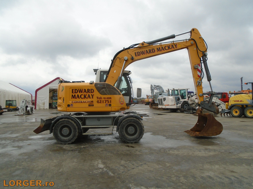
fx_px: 190
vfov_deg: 53.1
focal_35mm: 26
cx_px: 126
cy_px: 94
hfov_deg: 67.3
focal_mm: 4.6
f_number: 3.2
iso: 100
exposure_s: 1/1000
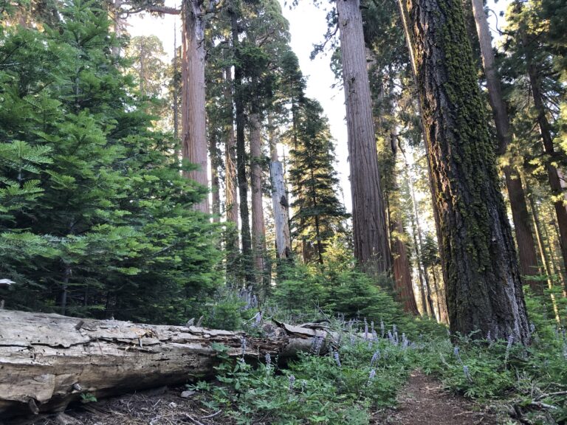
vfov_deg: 49.7
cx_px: 284
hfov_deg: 63.4
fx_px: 459
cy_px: 212
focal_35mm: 28
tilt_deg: +15.8
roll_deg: +3.5
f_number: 1.8
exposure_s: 1/30
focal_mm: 3.99
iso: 32
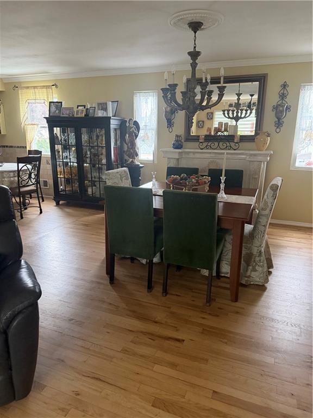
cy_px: 209
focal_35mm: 24
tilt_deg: -15.2
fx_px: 289
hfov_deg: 56.8
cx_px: 156
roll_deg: -0.7
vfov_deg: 71.6
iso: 800
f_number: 1.78
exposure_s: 1/60
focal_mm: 6.76
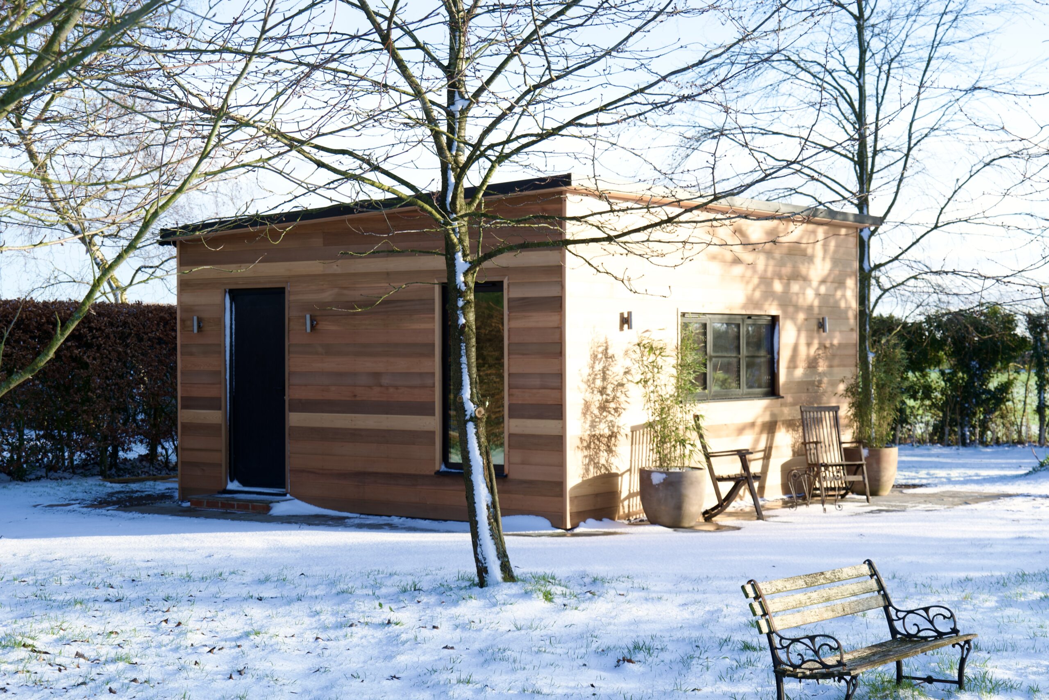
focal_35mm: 60
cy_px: 350
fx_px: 1748
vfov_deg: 22.6
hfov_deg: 33.4
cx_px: 524
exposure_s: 1/100
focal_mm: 60
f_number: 5.6
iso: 100
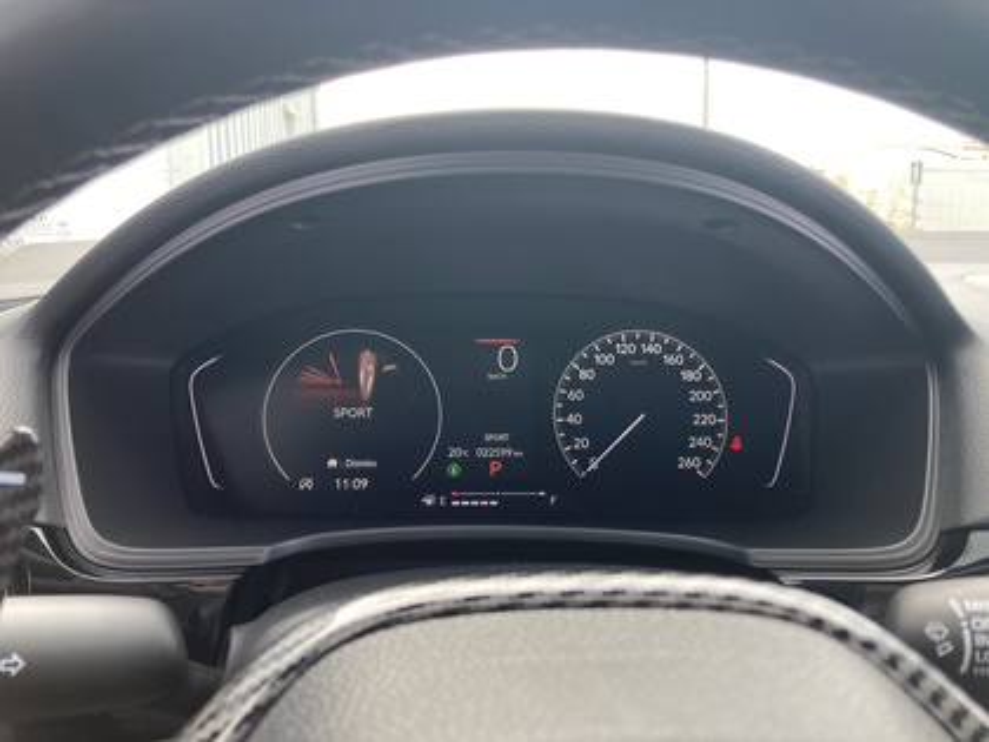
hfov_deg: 63.4
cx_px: 494
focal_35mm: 28
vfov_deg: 49.7
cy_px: 371
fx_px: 800
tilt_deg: -10.7
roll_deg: +0.0
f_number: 1.8
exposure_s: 1/121
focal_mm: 3.99
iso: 64
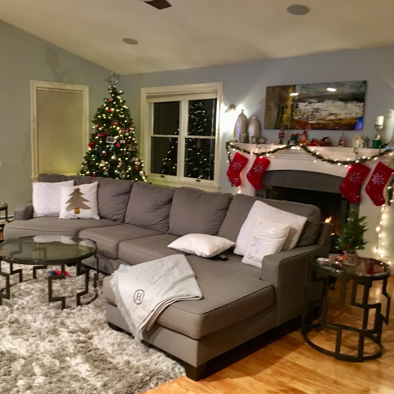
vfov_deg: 47.2
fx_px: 451
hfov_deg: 46.8
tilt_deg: -8.0
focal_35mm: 35
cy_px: 200
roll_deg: -1.7
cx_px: 150
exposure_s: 1/15
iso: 200
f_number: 2.2
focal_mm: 4.15
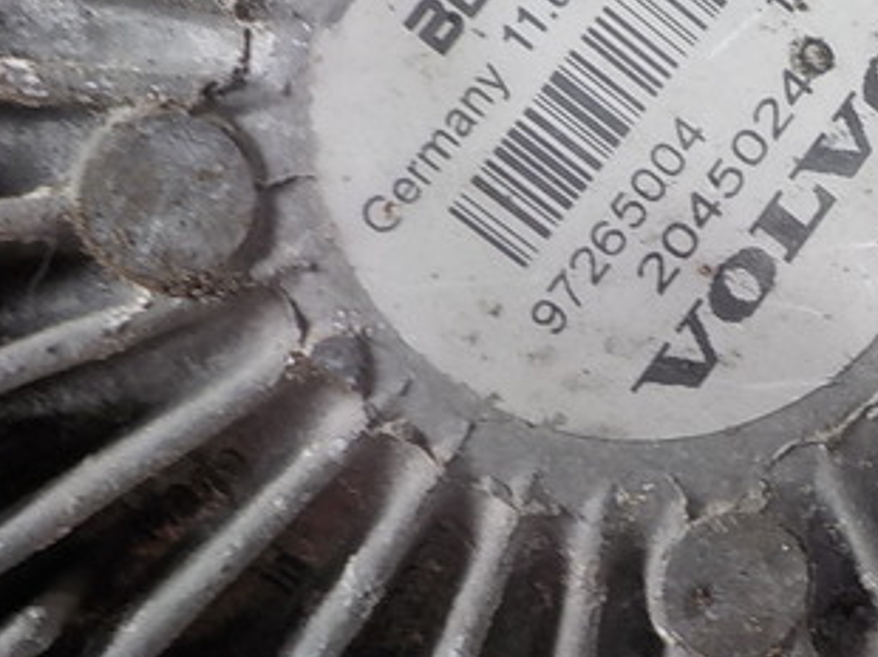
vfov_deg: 23.6
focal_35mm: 62
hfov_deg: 30.3
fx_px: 1571
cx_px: 736
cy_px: 244
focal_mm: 4.1
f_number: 3.3
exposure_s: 1/30
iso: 125
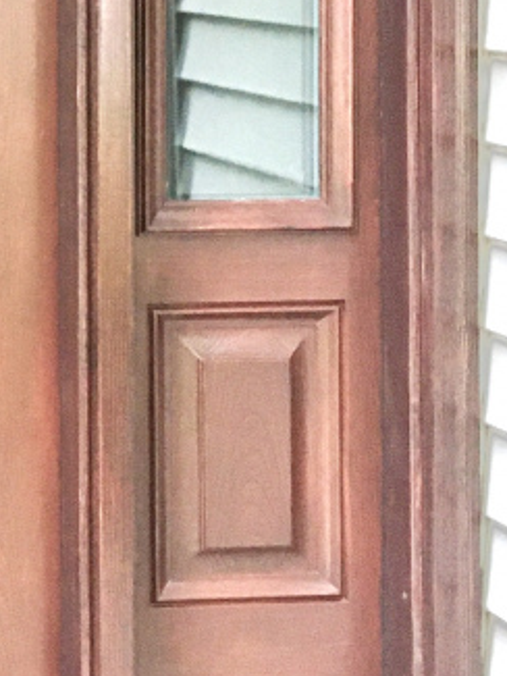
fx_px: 2088
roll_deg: -0.8
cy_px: -44
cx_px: -382
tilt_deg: -1.3
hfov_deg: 12.7
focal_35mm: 107
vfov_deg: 17.8
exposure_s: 1/30
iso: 160
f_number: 2.2
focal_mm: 4.15
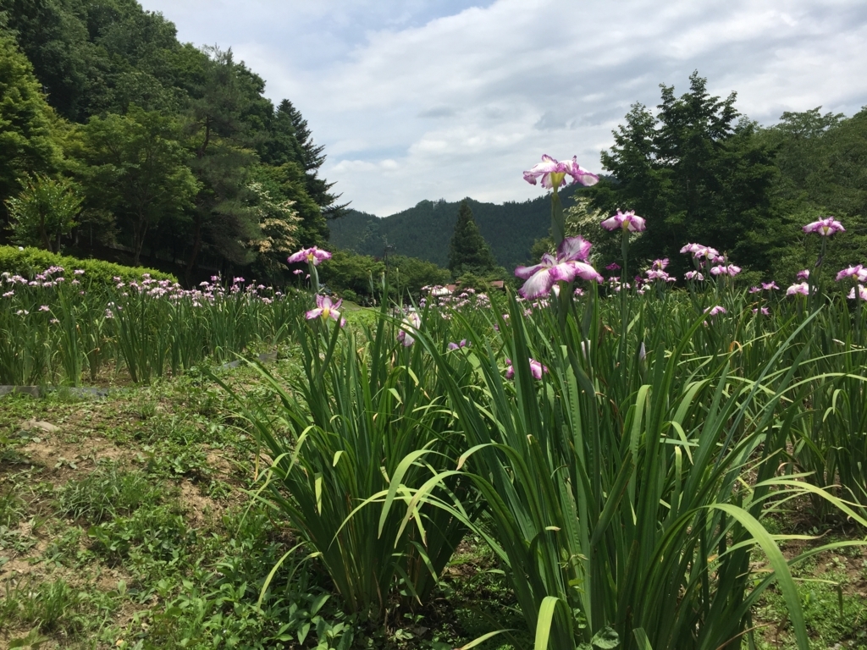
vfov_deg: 48.2
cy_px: 325
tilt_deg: -1.1
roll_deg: +4.8
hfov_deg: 61.7
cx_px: 434
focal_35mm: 29
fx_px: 726
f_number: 2.2
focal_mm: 4.15
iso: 32
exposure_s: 1/2198
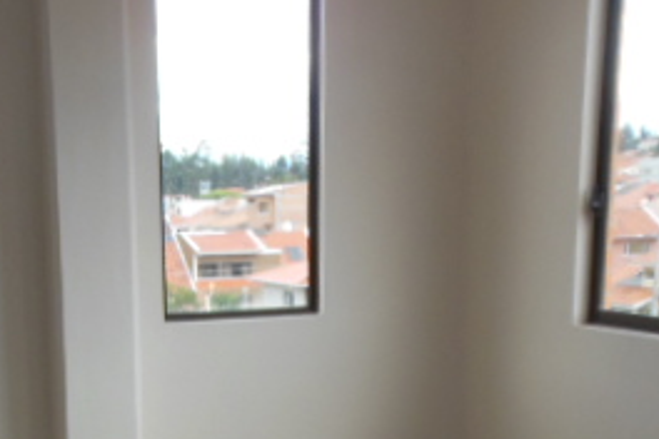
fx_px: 1153
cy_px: 514
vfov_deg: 20.3
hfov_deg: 31.3
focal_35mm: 63
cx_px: 162
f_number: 3.2
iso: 125
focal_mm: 4.5
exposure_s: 1/125
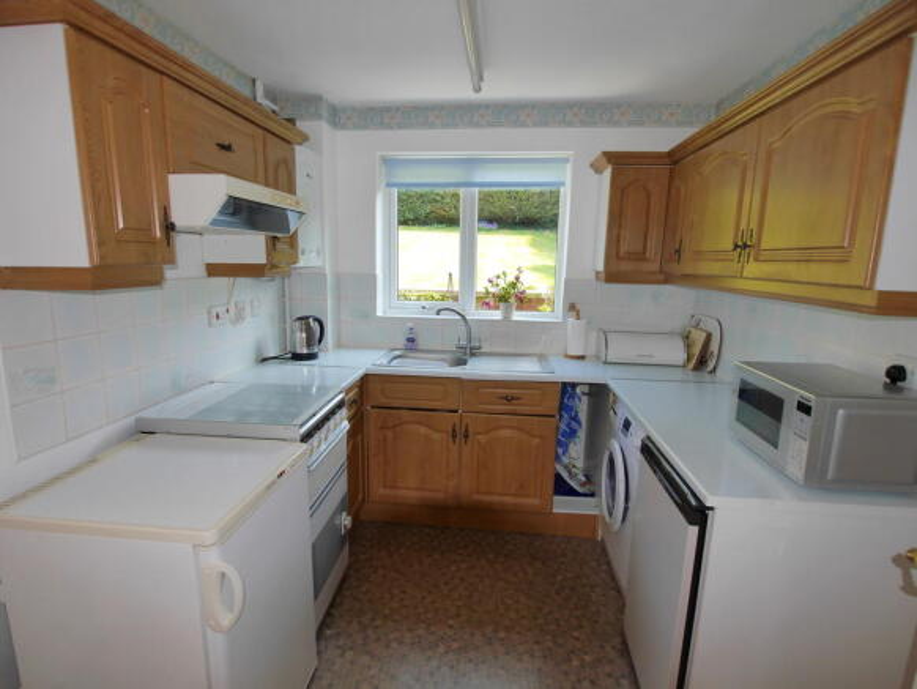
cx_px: 458
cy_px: 344
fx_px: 477
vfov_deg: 71.6
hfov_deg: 87.7
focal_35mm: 18
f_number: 4
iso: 160
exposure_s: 1/100
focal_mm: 9
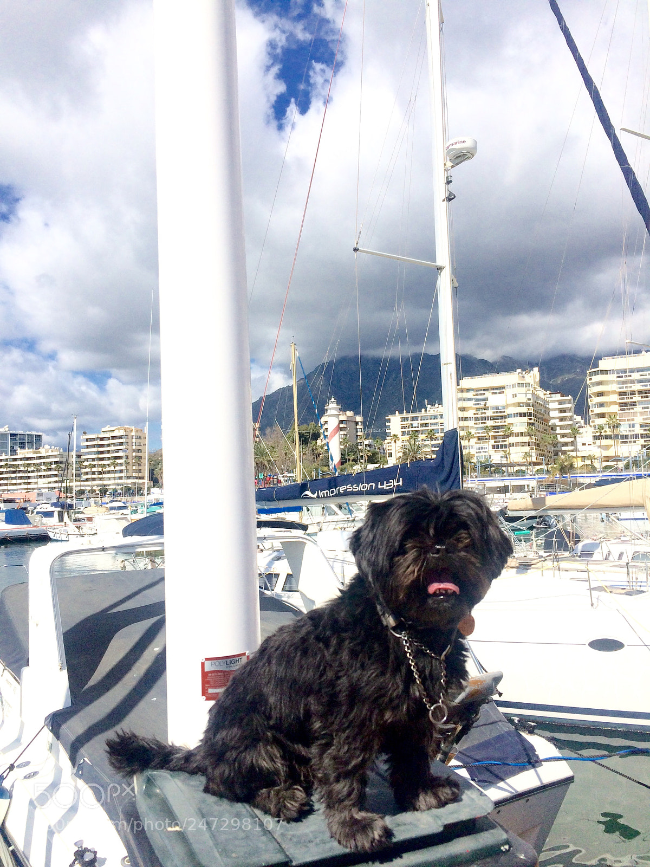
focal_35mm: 29
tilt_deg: +2.3
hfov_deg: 48.2
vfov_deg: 61.7
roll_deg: +2.4
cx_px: 325
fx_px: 726
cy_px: 434
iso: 40
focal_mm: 4.15
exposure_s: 1/6849
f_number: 2.2
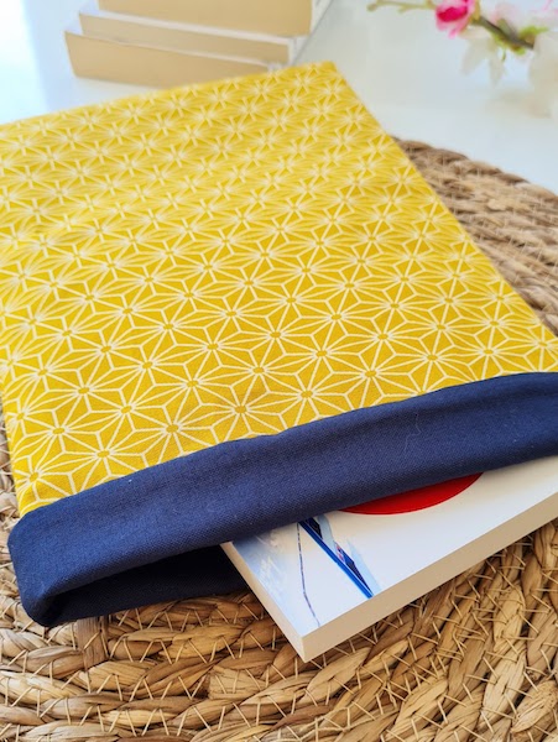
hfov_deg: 53.1
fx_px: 558
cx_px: 279
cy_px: 371
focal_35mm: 26
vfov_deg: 67.3
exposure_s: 1/158
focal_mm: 5.4
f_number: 1.8
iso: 50
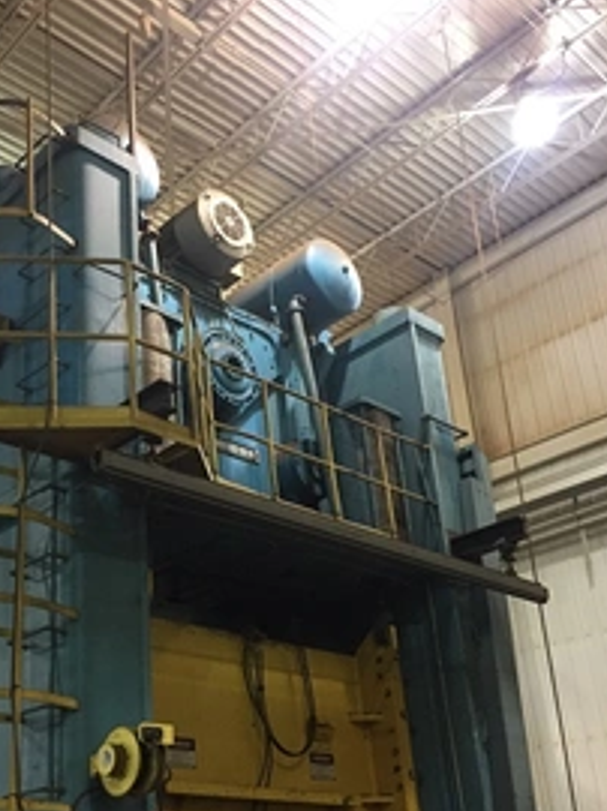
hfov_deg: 33.2
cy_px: 505
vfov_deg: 43.6
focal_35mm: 43
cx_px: 189
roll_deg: +2.3
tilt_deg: +23.7
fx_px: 1007
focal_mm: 4.15
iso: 160
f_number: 2.2
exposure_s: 1/30
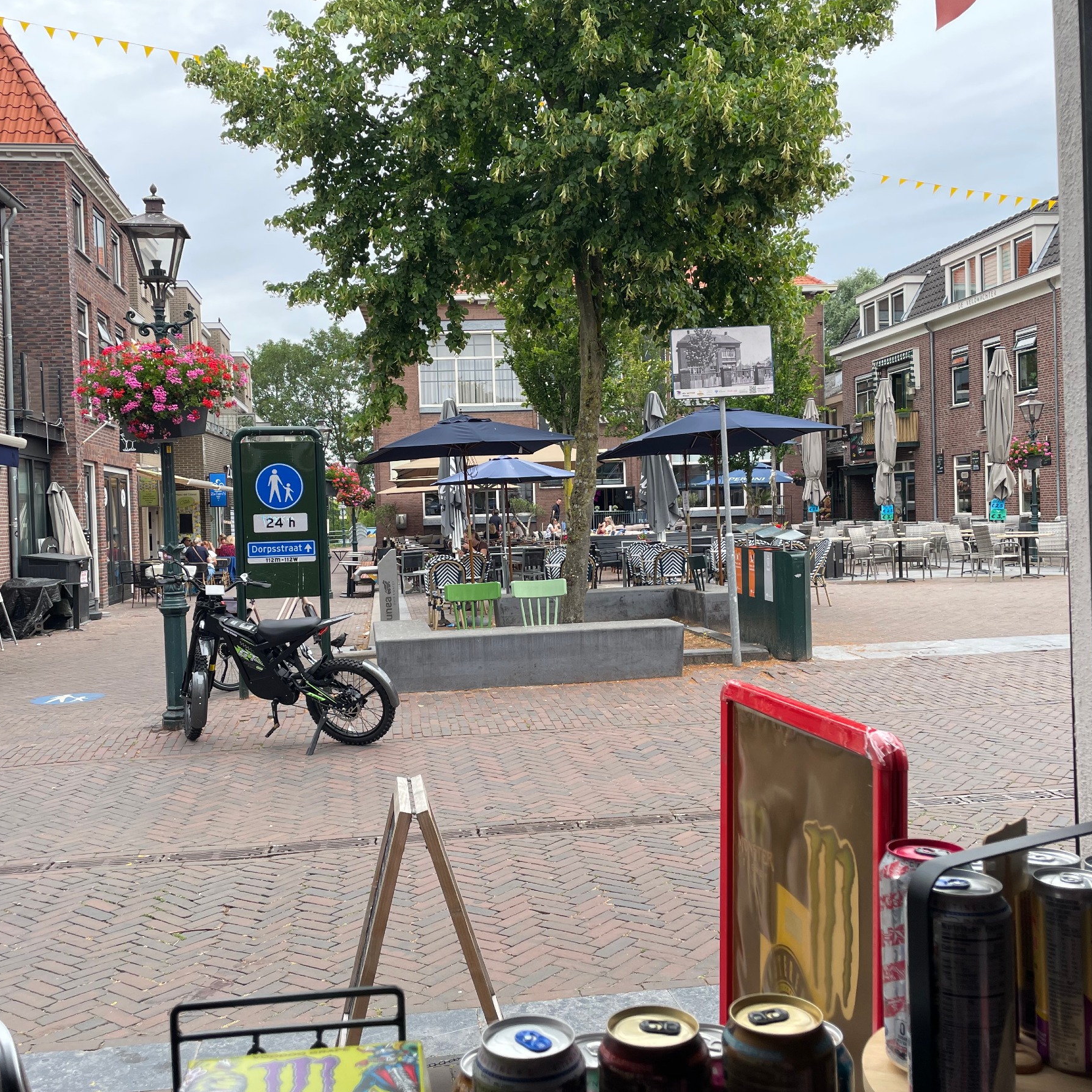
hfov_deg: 52.5
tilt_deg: -0.4
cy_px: 540
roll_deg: +1.6
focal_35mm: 31
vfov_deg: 52.5
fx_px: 1106
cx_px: 505
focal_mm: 4.2
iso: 32
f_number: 1.6
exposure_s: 1/1024
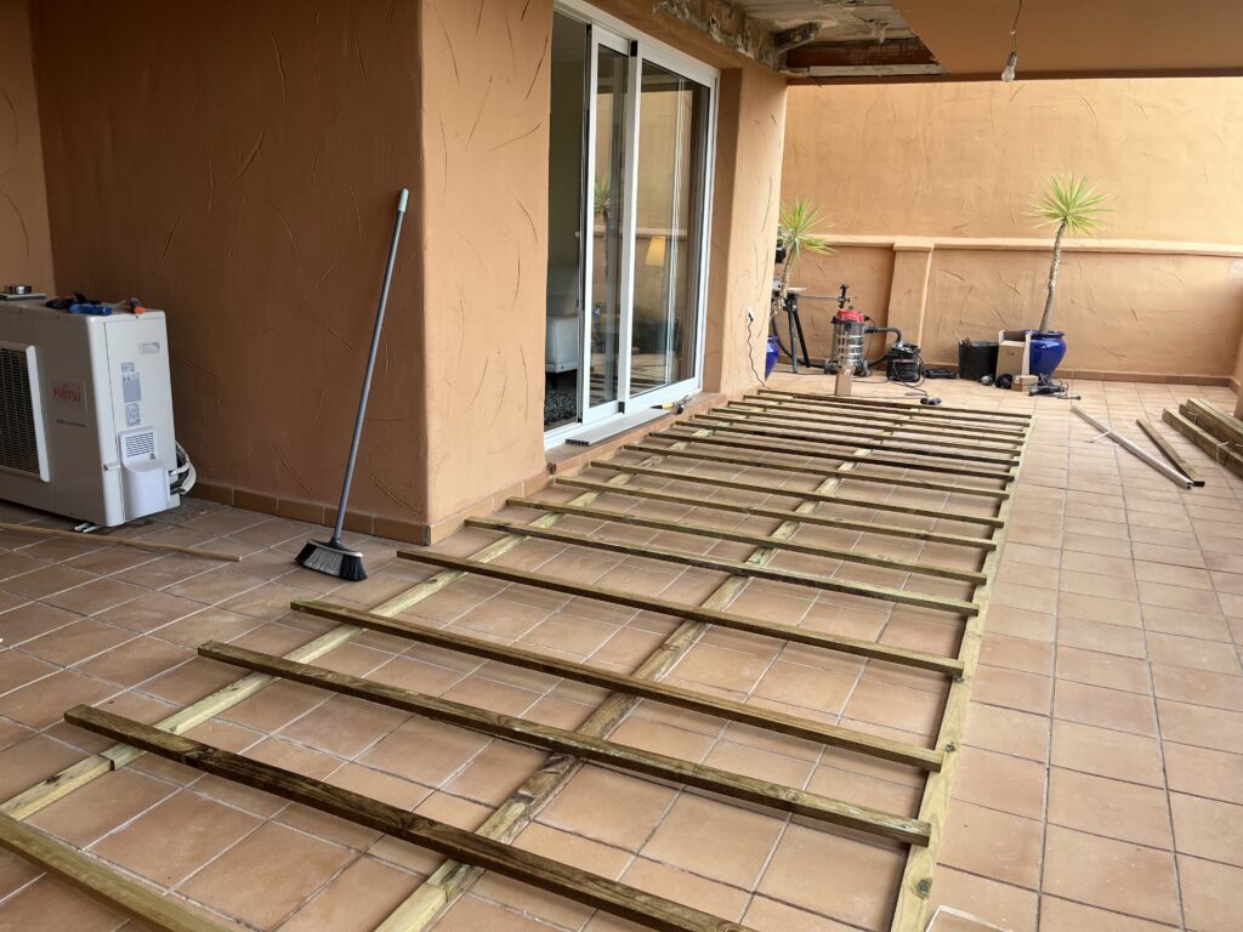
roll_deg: -2.0
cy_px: 466
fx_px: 934
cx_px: 622
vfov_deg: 53.1
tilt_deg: -14.6
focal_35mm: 26
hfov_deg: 67.3
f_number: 1.6
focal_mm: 5.1
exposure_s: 1/122
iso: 40
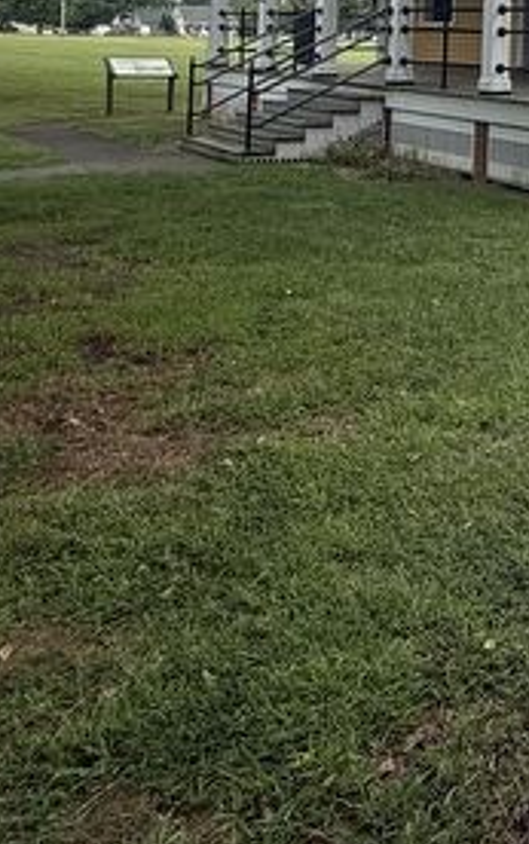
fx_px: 990
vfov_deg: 41.6
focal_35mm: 43
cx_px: 847
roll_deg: -2.1
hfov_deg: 22.7
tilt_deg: +0.2
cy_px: 49
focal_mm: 2.22
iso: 64
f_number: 2.2
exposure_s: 1/613
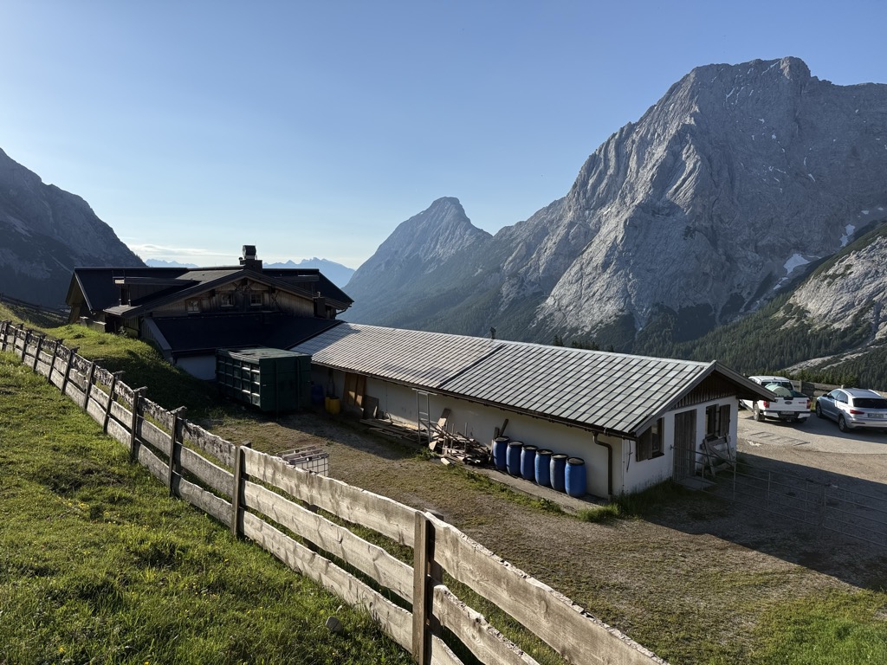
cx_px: 444
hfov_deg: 71.6
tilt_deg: -6.2
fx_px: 615
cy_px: 332
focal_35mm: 24
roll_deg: +0.2
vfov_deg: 56.8
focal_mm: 6.76
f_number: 1.78
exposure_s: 1/5714
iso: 80
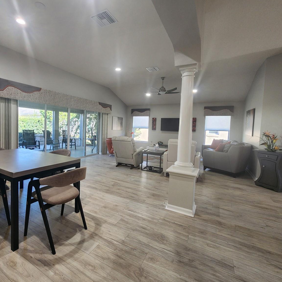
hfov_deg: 86.1
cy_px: 136
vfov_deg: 87.4
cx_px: 109
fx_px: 147
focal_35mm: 16
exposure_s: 1/60
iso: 160
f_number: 2.2
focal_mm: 2.2
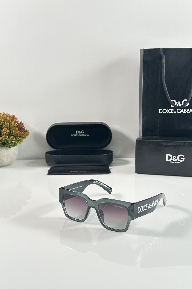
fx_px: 400
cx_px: 100
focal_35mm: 50
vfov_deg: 39.6
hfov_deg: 27.0
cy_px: 144
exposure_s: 1/100
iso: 100
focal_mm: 6.86
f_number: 1.78
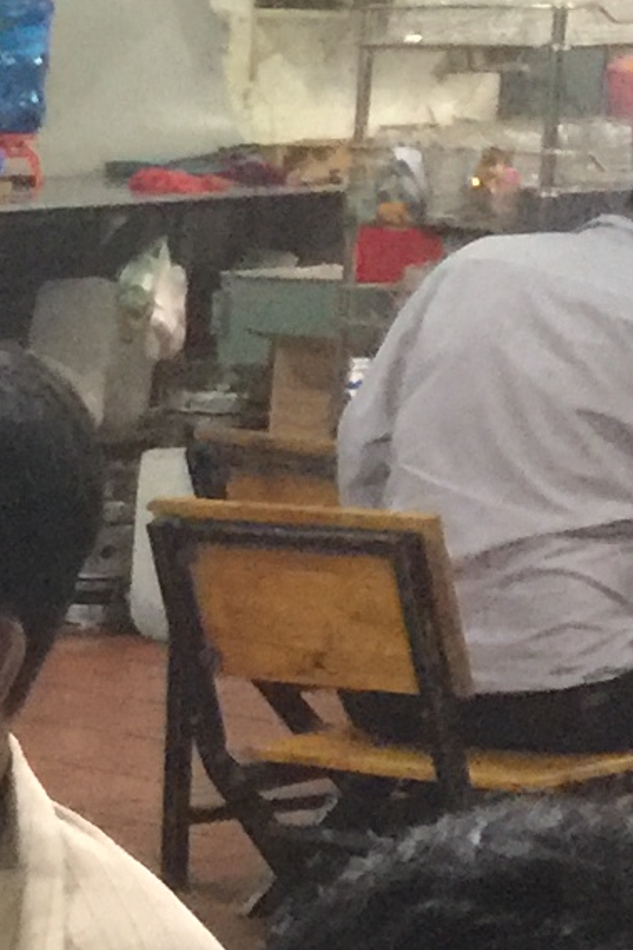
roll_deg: +0.2
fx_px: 4565
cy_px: 977
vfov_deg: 11.7
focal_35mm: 173
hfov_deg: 6.6
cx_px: -1770
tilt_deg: -11.7
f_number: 2.2
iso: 125
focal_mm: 4.15
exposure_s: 1/10
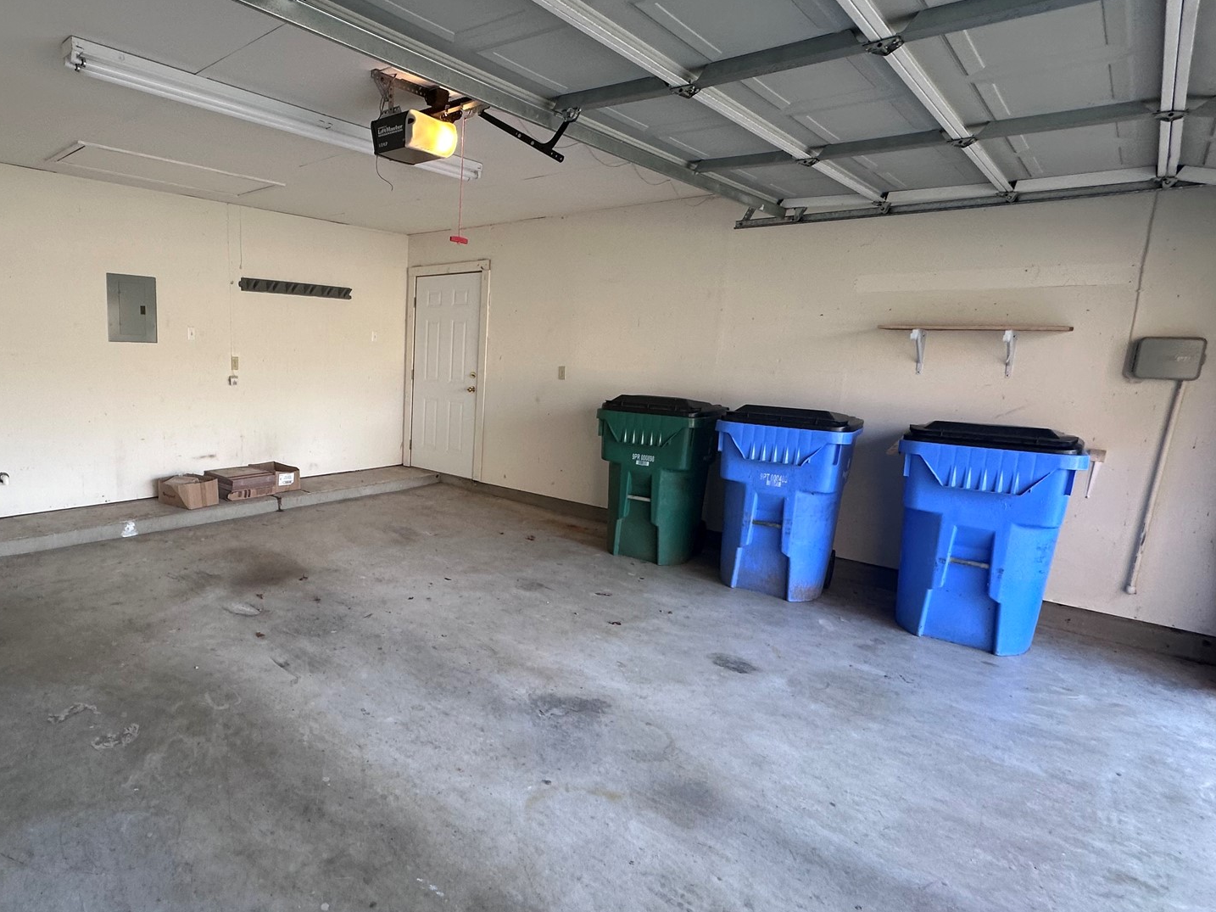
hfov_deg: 78.8
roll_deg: -1.6
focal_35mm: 20
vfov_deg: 66.0
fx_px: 702
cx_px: 396
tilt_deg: -8.6
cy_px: 456
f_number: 2.2
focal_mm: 2.22
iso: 80
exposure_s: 1/99
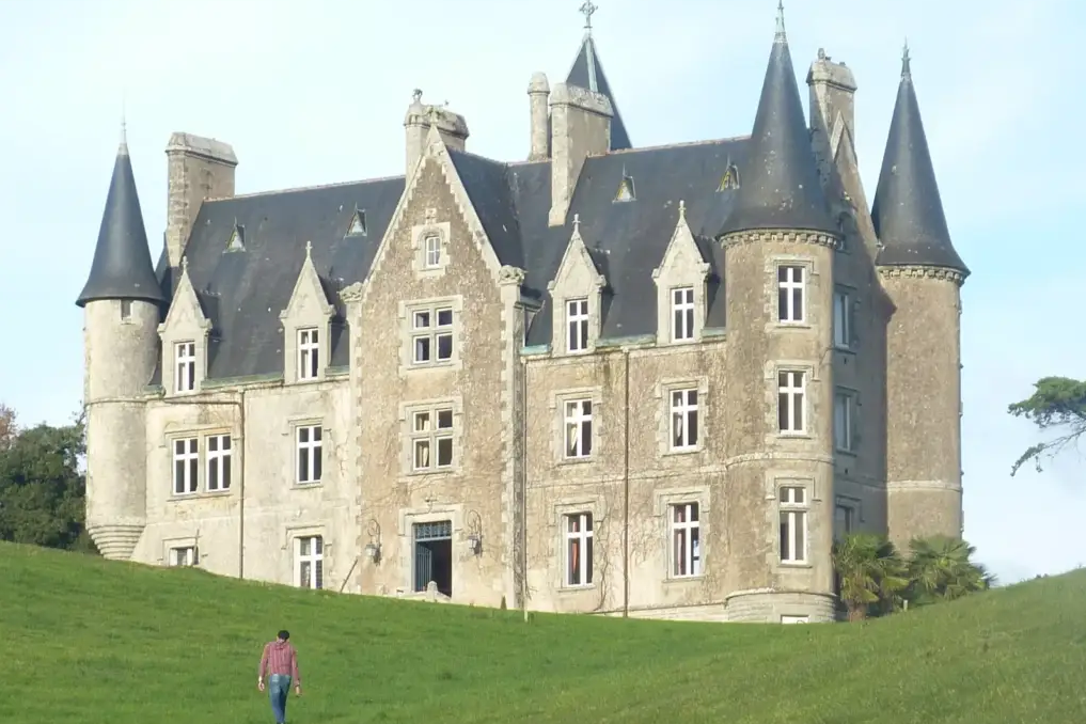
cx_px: 546
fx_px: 6757
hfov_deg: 9.2
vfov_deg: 6.1
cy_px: 394
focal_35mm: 224
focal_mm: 19.5
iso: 80
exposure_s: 1/160
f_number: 4.4
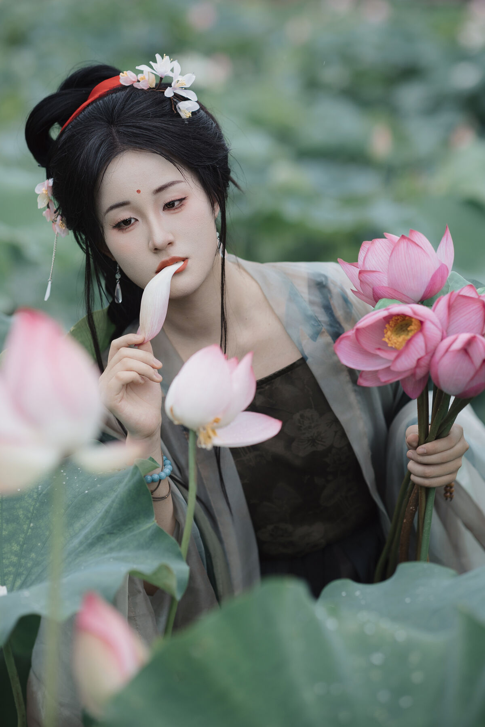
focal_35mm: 85
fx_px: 1718
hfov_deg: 16.1
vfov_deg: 23.9
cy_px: 364
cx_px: 242
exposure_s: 1/800
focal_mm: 85
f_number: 2.2
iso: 100
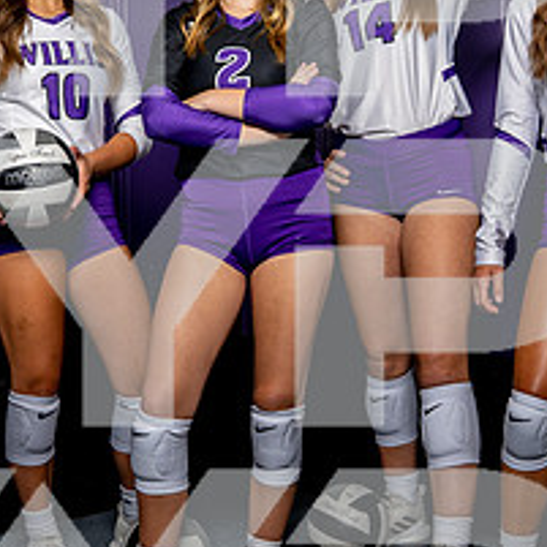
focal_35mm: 59
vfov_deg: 29.1
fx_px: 1055
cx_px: 242
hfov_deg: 29.0
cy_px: 284
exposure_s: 1/250
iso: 200
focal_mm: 24
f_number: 7.1
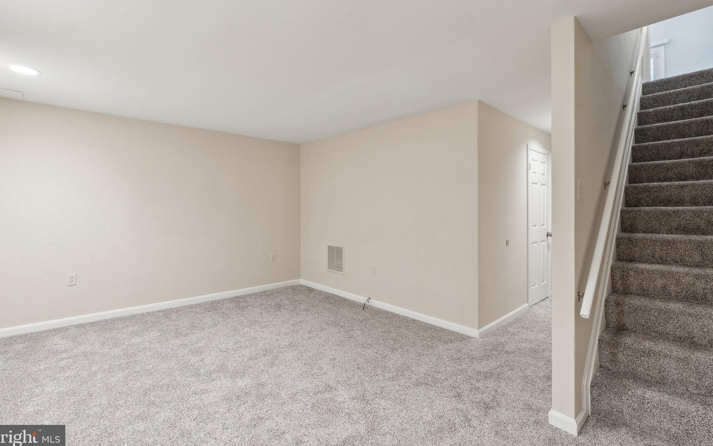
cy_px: 204
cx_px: 356
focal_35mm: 17
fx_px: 330
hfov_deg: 94.4
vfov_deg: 67.9
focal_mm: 16
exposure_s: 1/2
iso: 250
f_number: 10
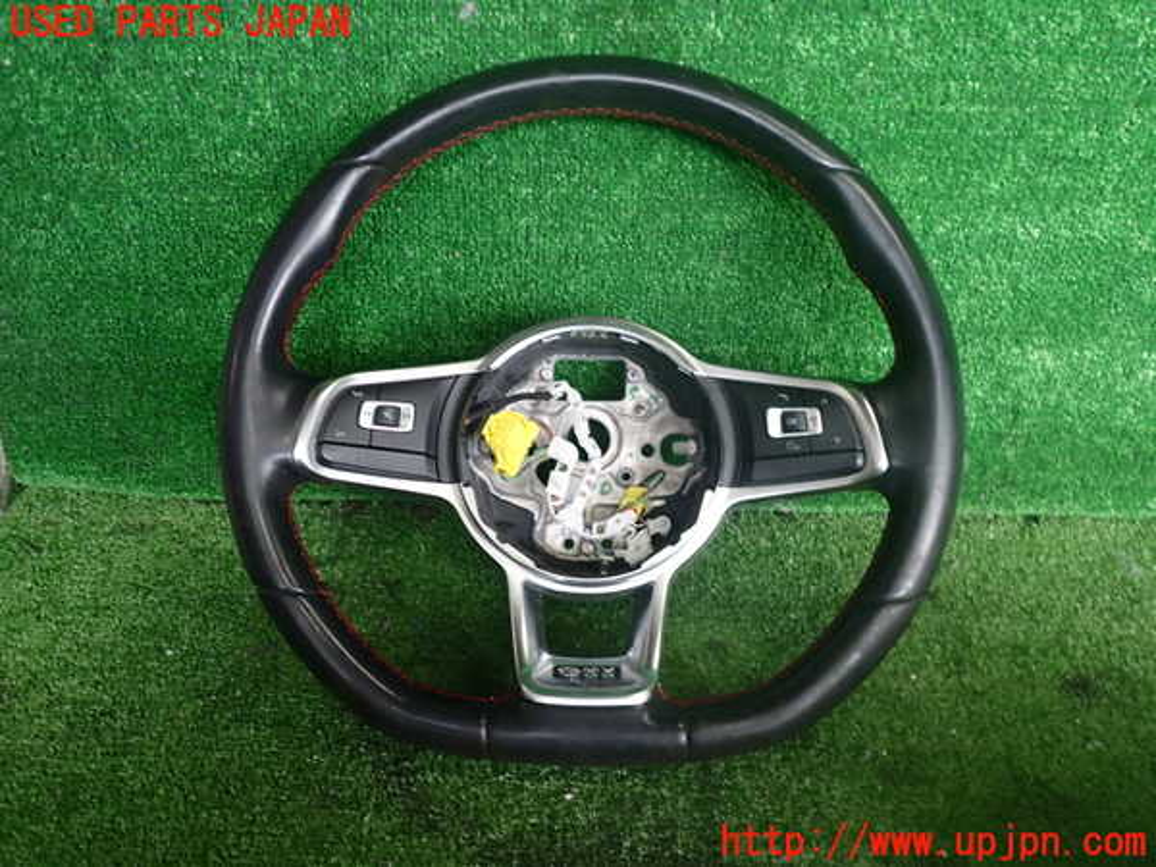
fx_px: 1002
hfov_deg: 60.0
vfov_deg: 46.8
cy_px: 434
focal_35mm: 30
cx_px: 578
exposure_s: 1/60
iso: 200
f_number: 2.3
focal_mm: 5.4
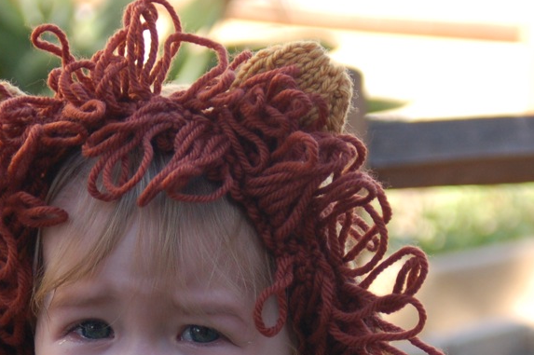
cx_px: 166
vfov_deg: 5.1
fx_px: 3972
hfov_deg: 7.7
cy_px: 370
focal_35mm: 268
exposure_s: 1/200
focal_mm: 80
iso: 400
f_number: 5.6
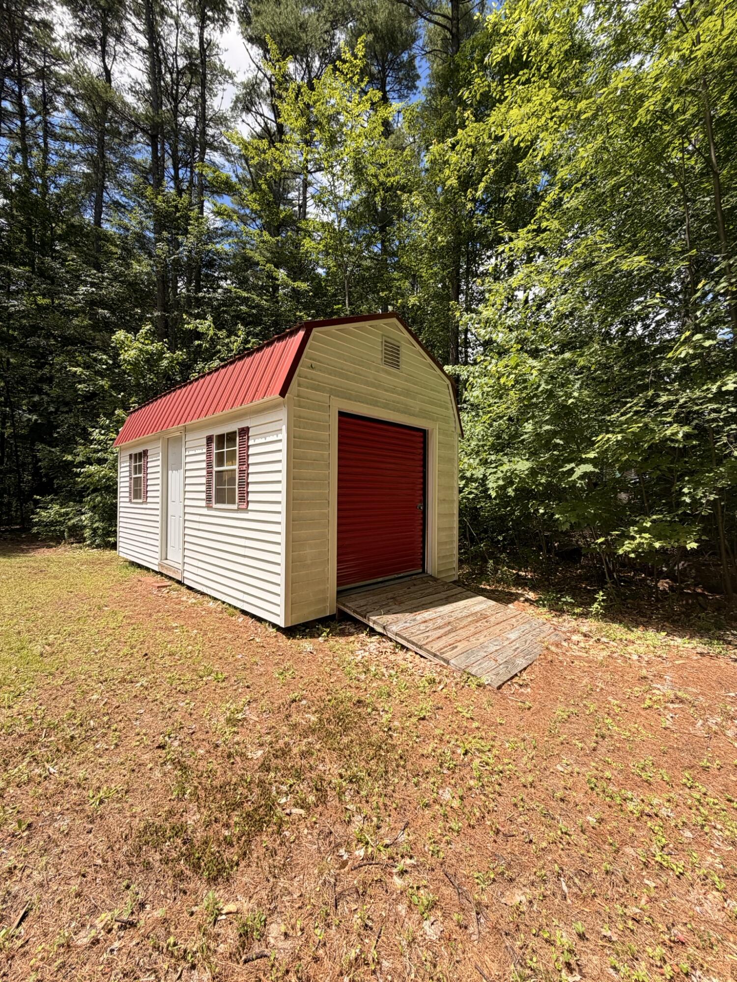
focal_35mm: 14
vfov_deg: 102.1
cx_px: 368
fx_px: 397
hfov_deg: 85.7
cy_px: 491
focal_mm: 2.22
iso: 32
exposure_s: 1/770
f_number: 2.2
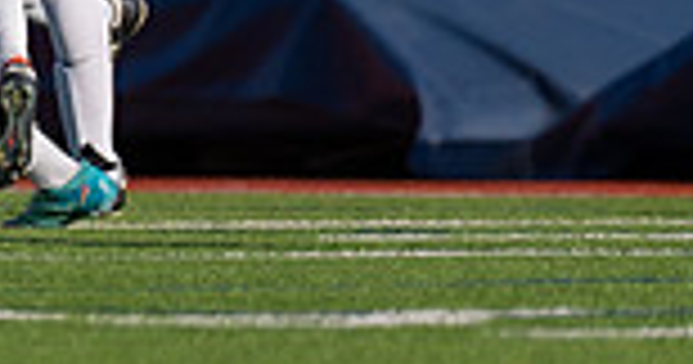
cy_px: -164
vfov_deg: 0.7
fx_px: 28845
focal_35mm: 1594
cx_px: -263
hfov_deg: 1.4
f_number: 2.8
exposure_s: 1/2000
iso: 100
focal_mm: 200
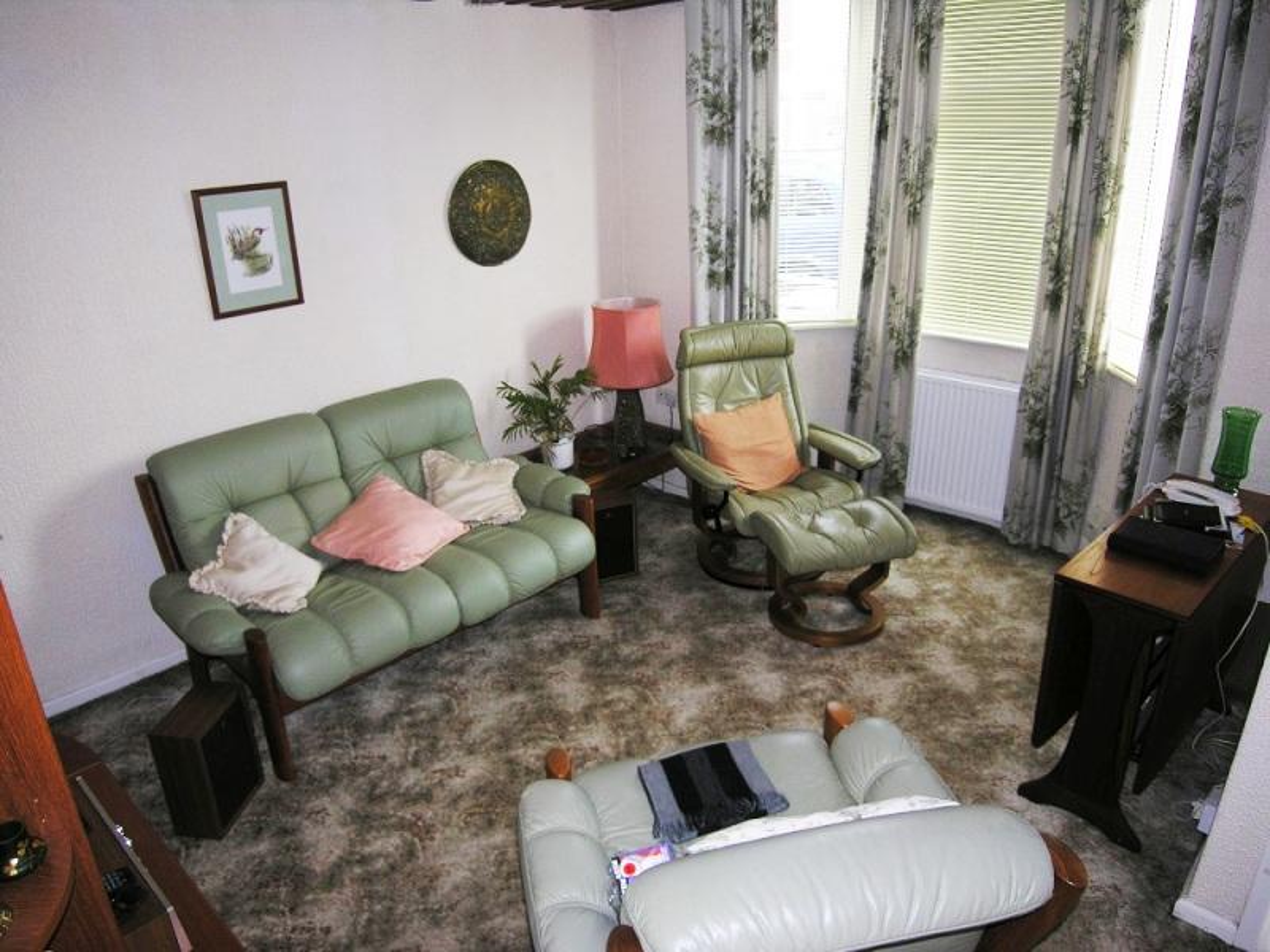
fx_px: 881
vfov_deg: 56.8
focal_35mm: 24
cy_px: 476
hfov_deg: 71.6
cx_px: 635
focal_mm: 6.1
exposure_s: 1/60.1
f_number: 2.6
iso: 50
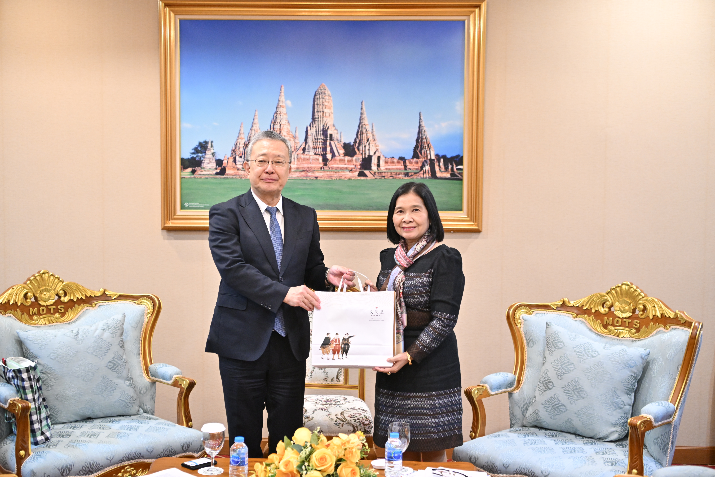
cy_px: 238
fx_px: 953
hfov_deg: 41.1
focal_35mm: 48
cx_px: 358
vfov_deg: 28.1
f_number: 2.8
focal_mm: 48
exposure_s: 1/160
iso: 3200
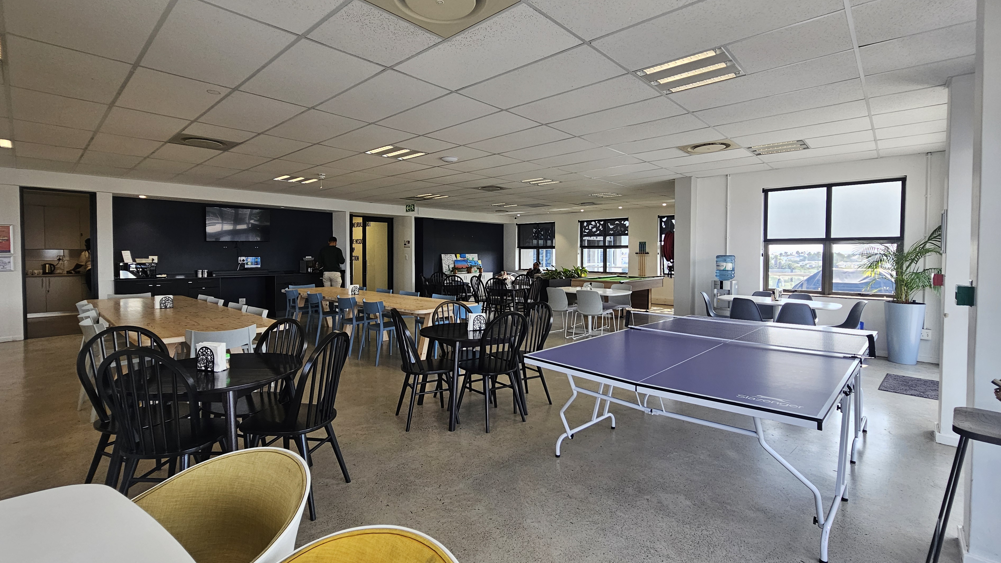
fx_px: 398
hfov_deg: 103.0
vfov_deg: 70.4
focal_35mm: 15
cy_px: 259
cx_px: 500
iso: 125
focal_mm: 2.2
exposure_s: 1/190
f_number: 2.2
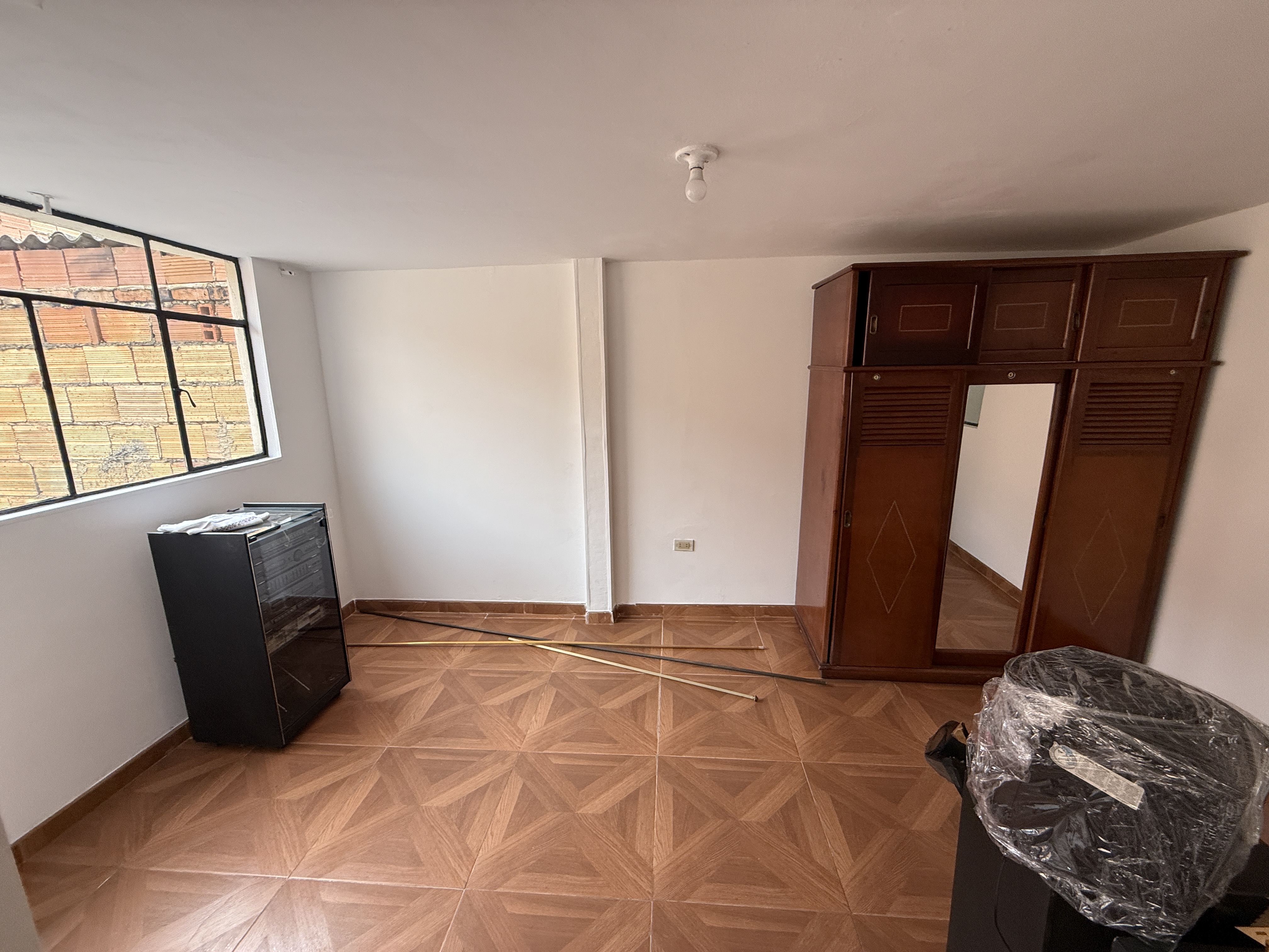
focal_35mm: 14
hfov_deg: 102.1
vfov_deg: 85.7
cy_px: 476
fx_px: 513
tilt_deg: -11.3
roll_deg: +0.5
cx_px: 634
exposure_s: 1/99
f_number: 2.2
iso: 125
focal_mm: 2.22
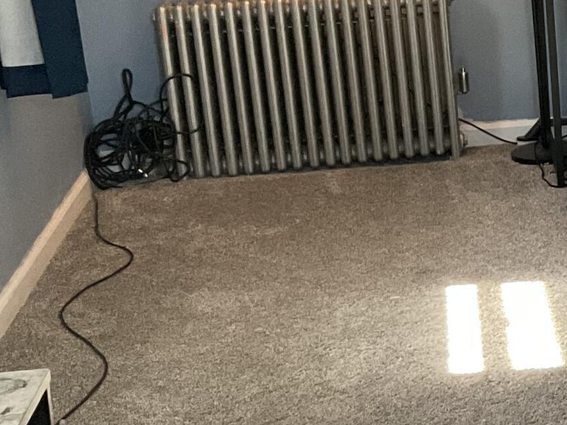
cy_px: 75
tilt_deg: -12.9
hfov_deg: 16.6
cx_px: 968
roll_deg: +2.0
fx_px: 1671
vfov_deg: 14.4
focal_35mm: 102
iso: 125
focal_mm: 3
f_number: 1.8
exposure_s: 1/60
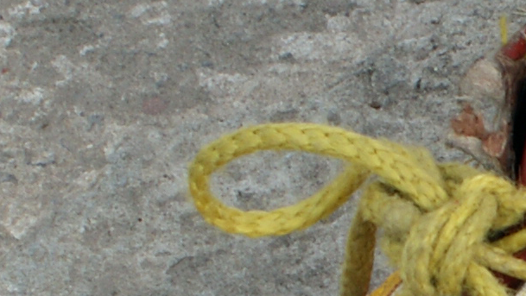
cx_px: 1027
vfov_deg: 3.4
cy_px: 307
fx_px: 4953
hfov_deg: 5.9
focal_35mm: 355
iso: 100
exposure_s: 1/125
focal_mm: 30
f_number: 8
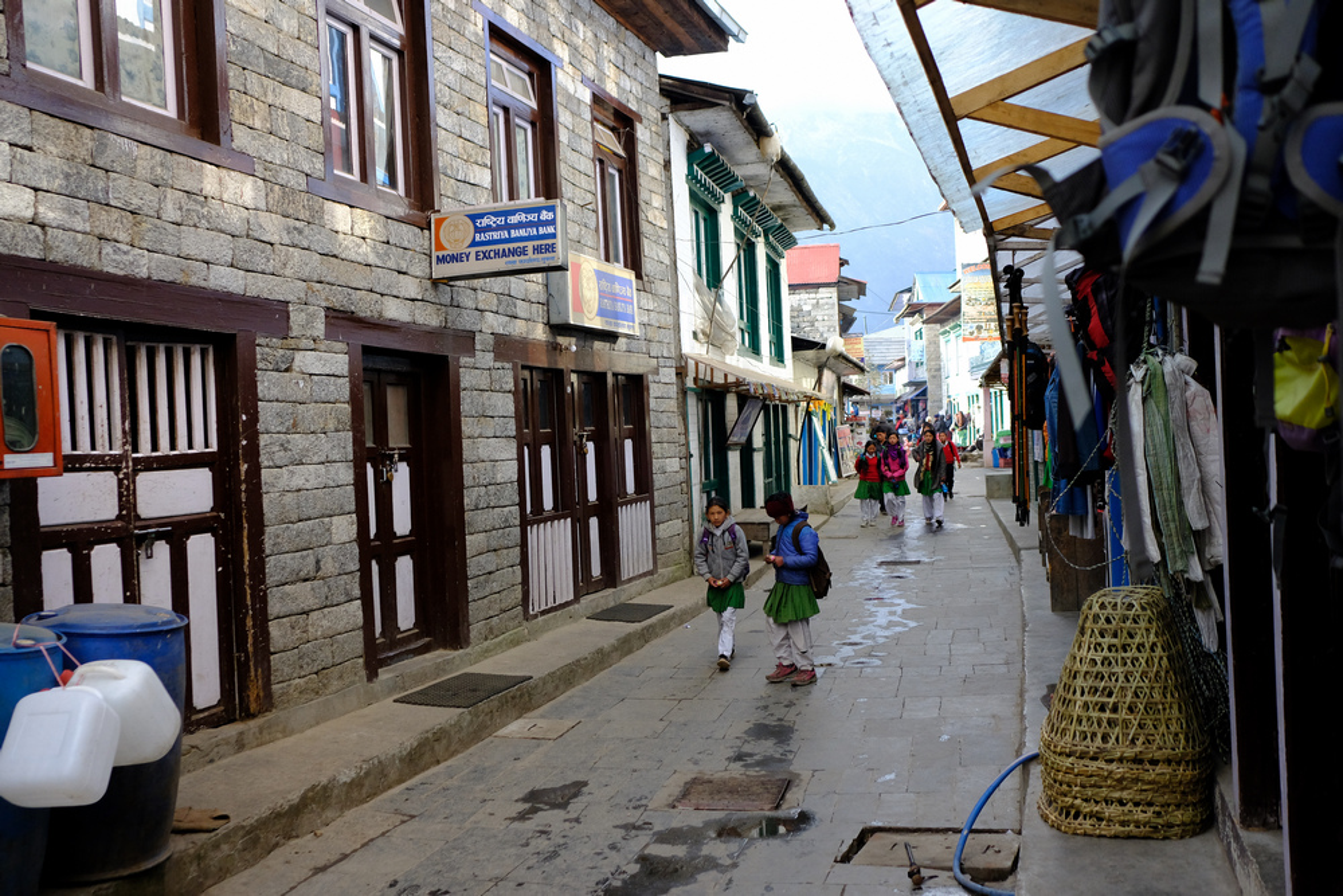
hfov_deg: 54.4
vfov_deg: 37.9
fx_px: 1306
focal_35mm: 35
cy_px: 448
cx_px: 672
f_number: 2.8
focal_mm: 23
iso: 1000
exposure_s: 1/1800
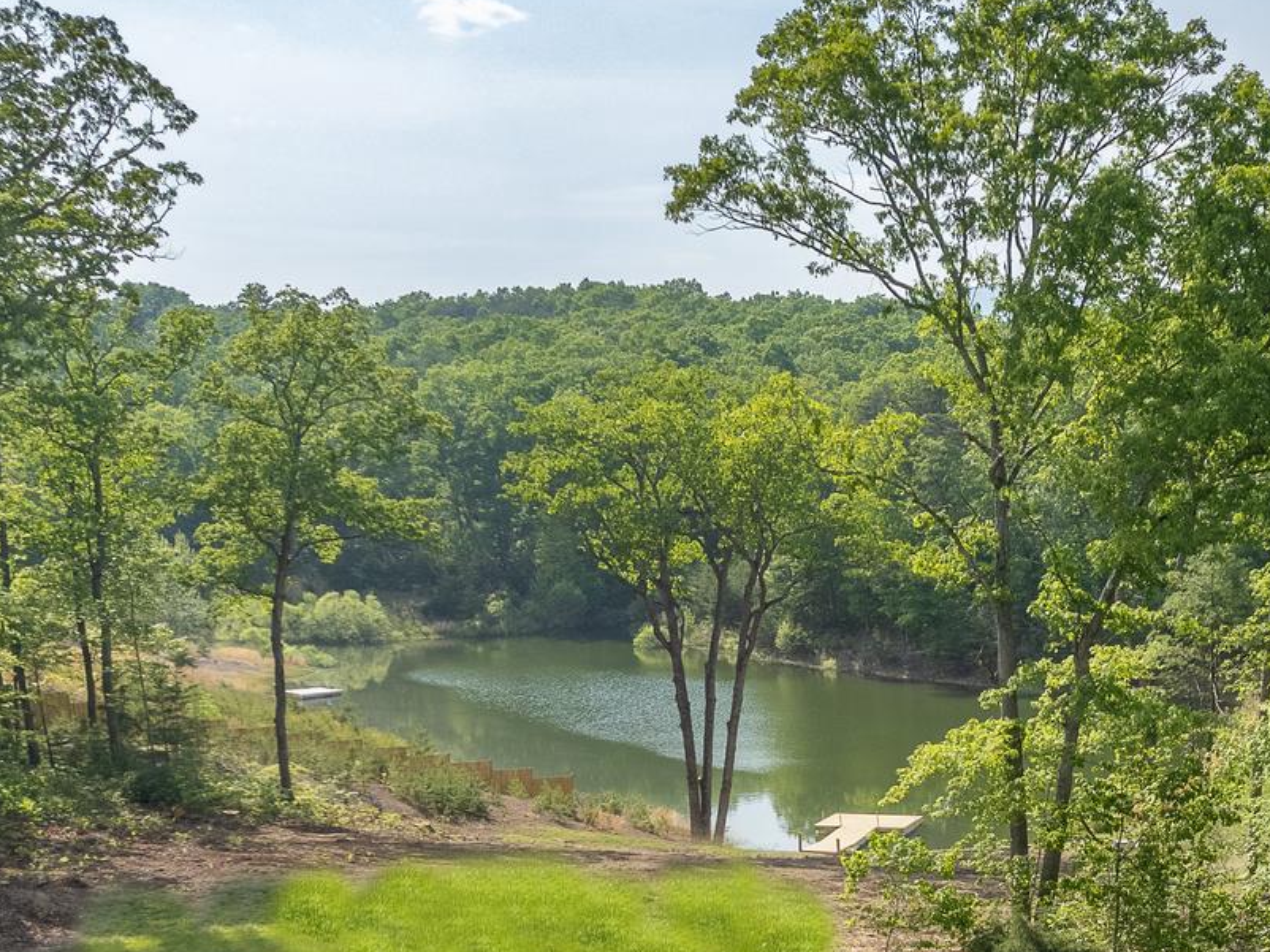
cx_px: 1060
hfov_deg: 34.2
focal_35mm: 54
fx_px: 1981
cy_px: 985
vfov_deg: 25.5
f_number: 2.8
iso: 100
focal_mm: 8.38
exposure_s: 1/2500
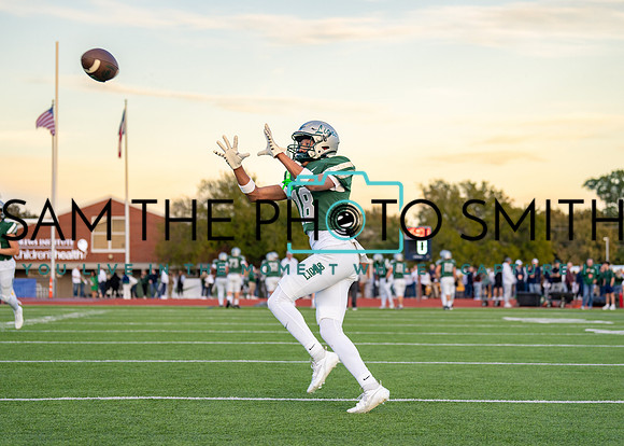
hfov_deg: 24.9
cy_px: 215
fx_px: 1410
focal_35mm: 80
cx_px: 327
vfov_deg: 17.9
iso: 400
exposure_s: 1/1000
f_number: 2.8
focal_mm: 70
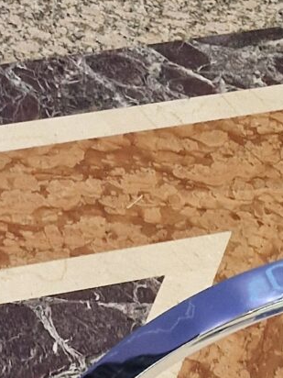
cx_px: -372
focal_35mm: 143
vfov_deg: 11.4
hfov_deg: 9.4
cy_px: -539
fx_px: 1559
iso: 125
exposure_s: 1/100
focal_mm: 5.54
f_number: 1.8
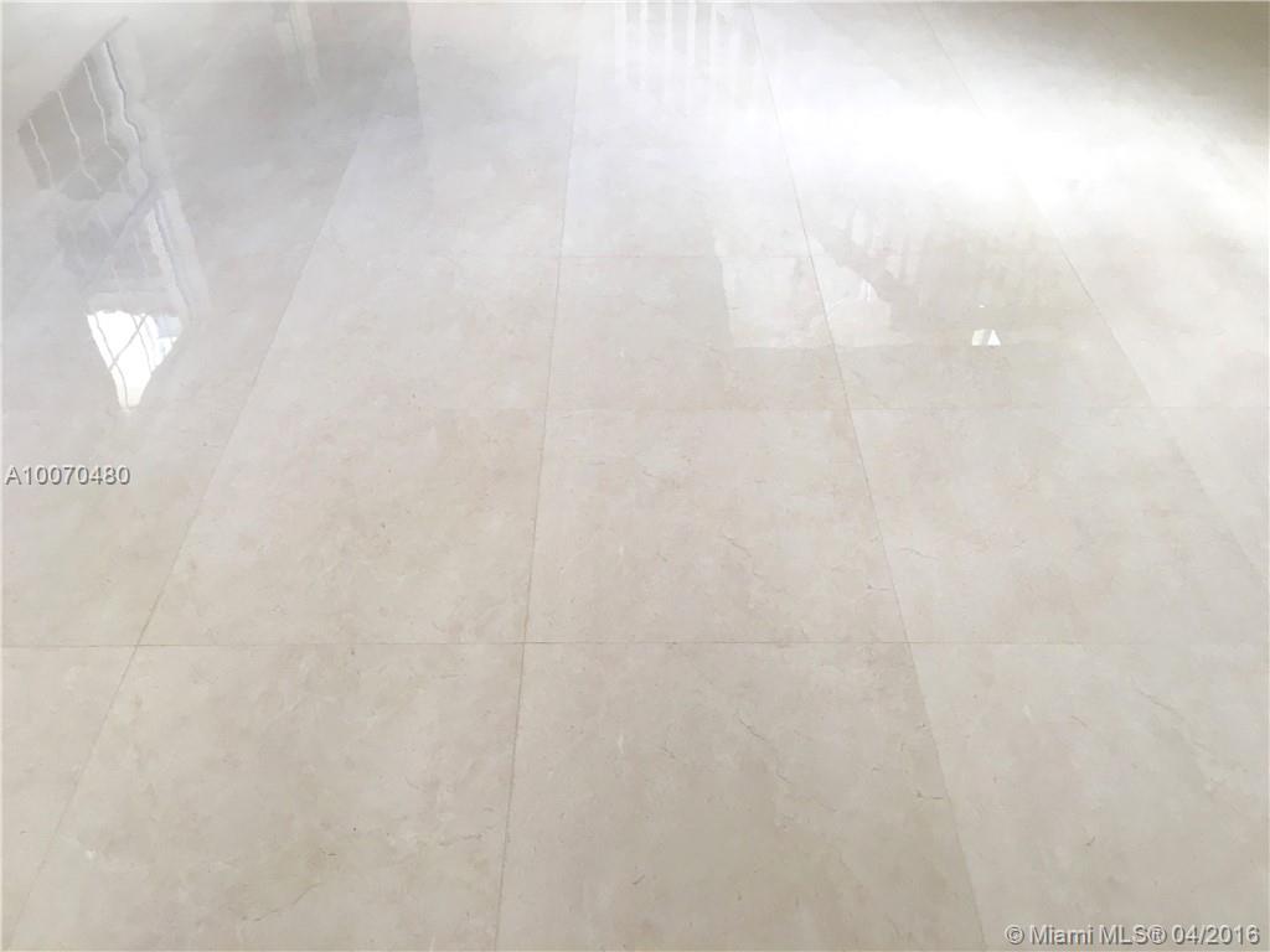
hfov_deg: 61.7
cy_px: 476
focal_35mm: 29
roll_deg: -0.6
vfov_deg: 48.2
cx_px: 635
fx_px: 1064
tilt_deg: -41.0
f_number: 2.2
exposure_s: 1/30
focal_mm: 4.15
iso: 32
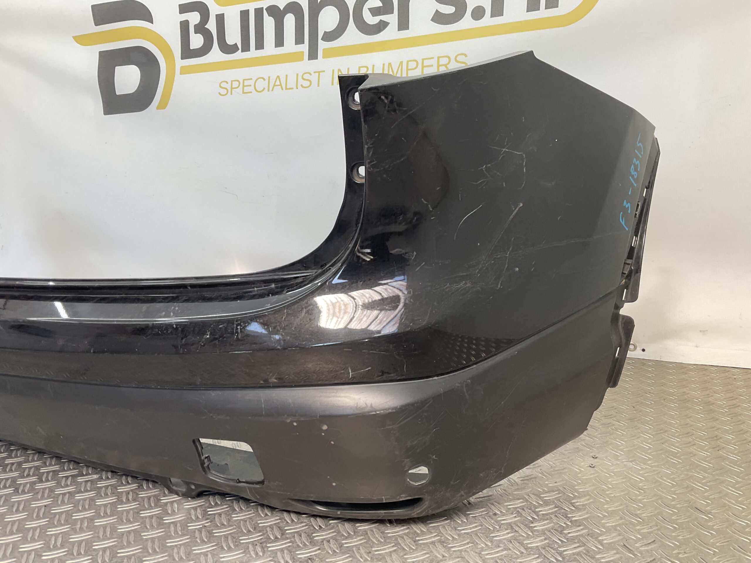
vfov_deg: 48.2
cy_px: 282
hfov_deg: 61.7
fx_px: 629
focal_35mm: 29
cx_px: 376
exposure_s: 1/120
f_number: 1.8
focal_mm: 3
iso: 25
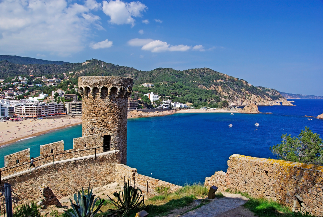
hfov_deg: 55.0
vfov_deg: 38.5
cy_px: 108
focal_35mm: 34
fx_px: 310
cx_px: 162
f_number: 8
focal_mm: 23
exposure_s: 1/90
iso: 100
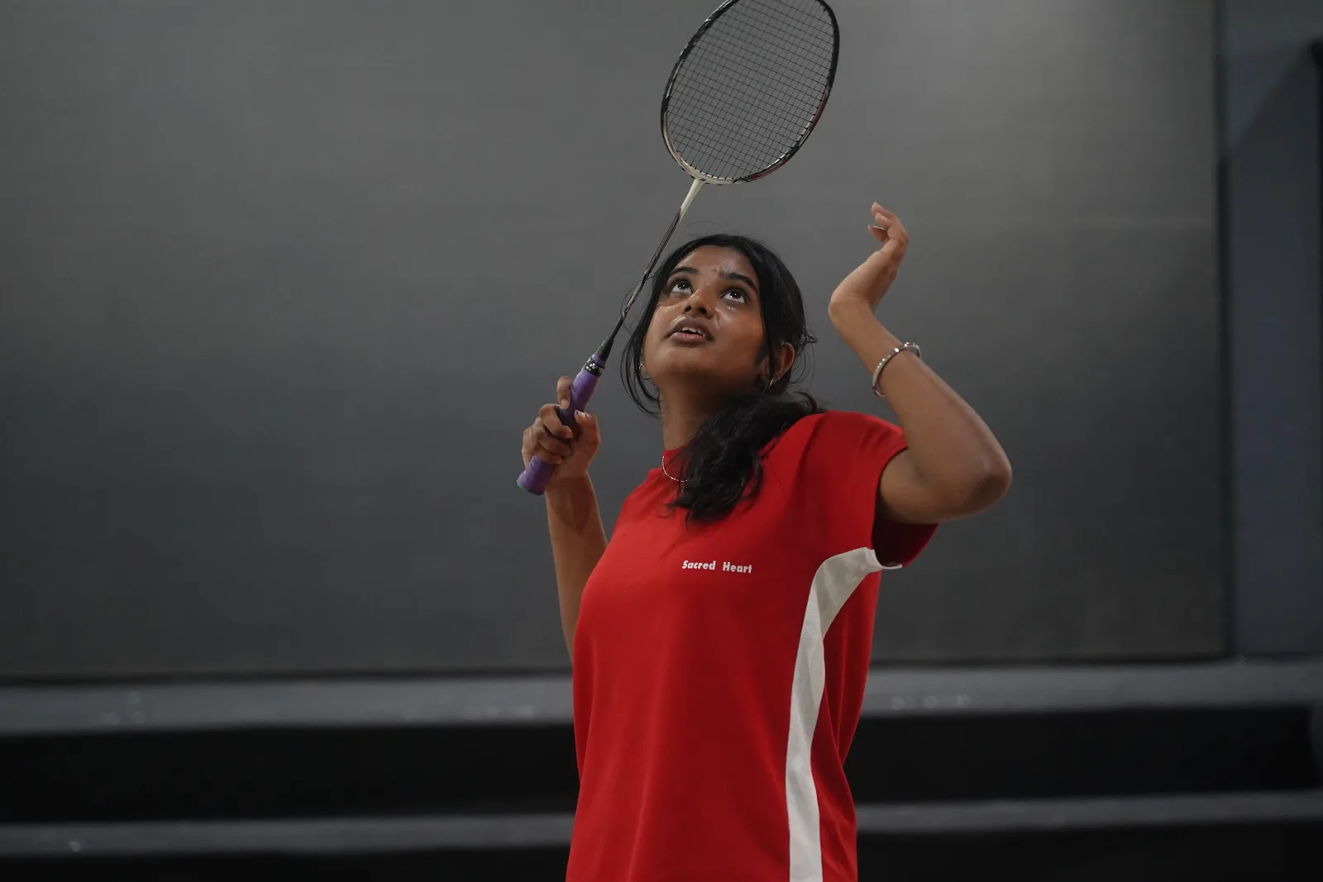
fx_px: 3859
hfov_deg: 19.5
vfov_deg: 13.0
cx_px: 662
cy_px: 441
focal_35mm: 105
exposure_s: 1/200
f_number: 4
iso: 4000
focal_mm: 105
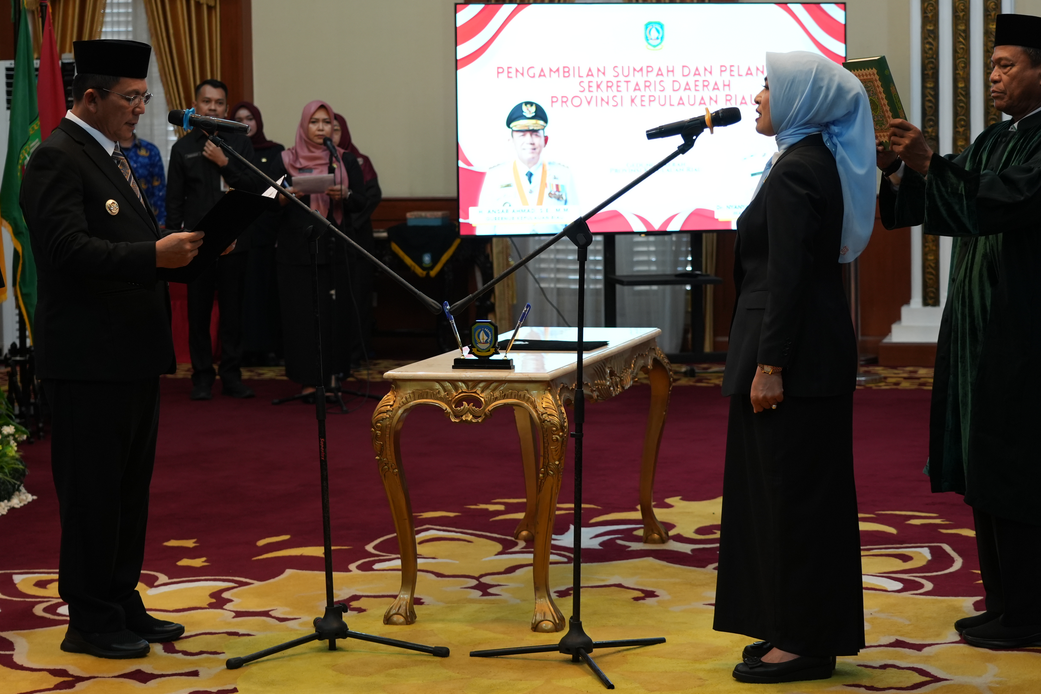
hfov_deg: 25.0
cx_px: 450
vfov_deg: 16.8
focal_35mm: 81
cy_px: 263
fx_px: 2342
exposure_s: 1/60
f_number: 4
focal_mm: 57
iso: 1000
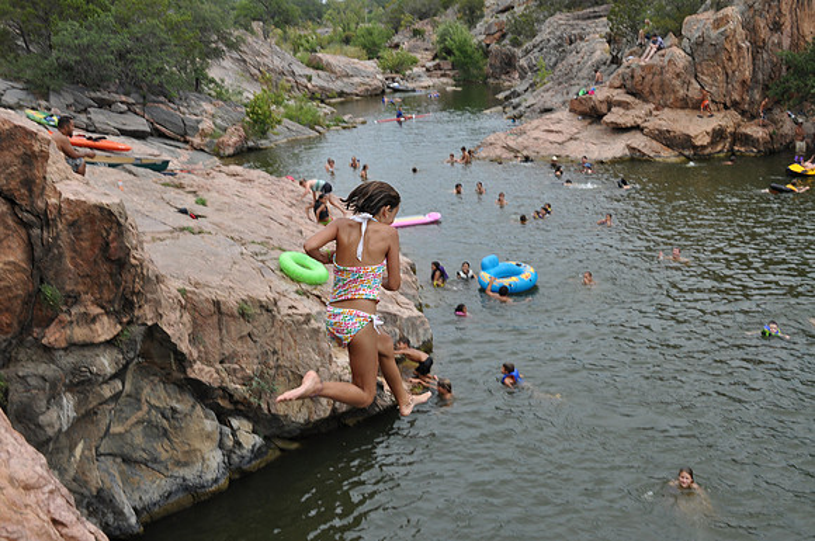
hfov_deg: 48.0
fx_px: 916
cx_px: 408
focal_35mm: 40
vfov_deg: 32.9
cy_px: 270
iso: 200
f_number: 8
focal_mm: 27
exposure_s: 1/400
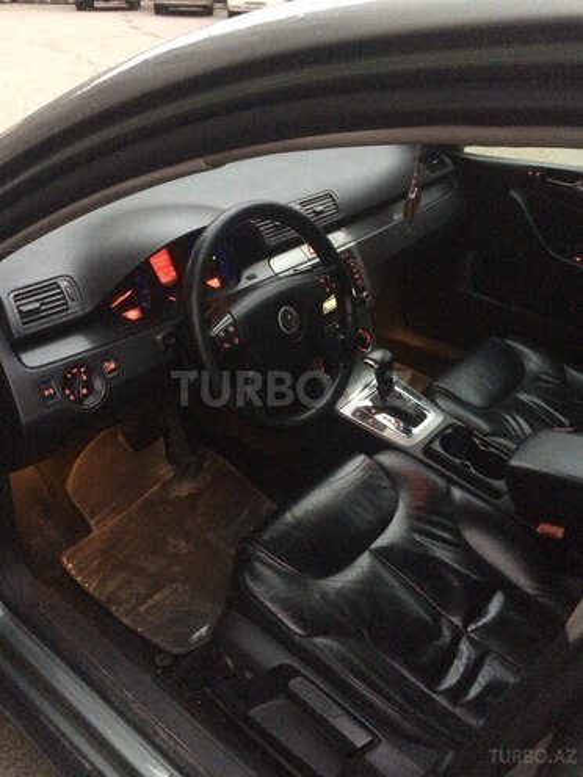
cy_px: 388
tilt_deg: -35.6
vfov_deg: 61.7
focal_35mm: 29
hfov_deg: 48.2
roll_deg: -2.1
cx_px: 292
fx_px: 651
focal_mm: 4.15
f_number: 2.2
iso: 400
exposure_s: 1/17
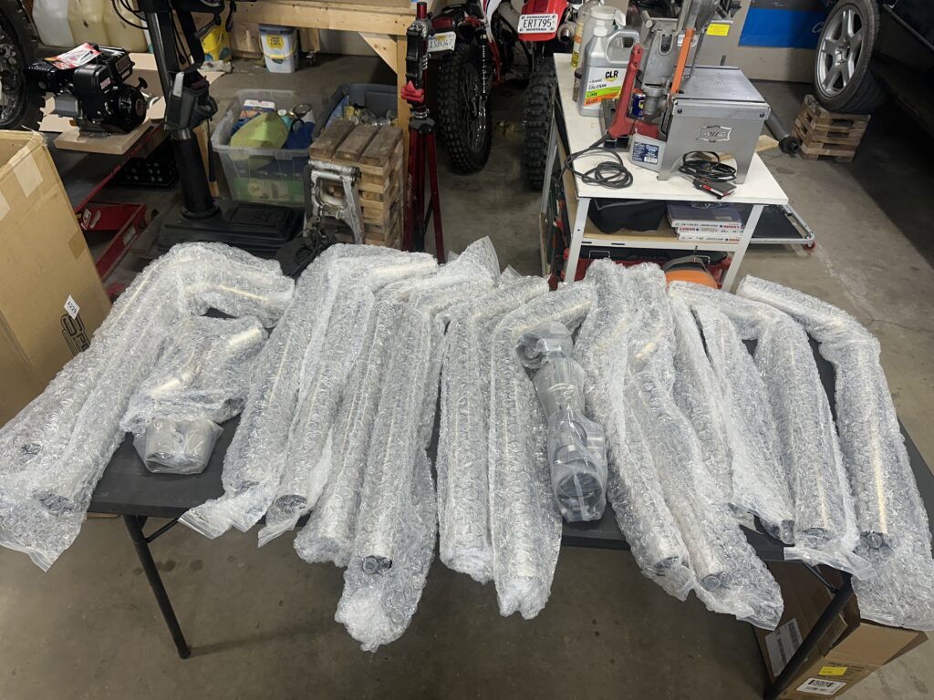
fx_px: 648
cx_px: 467
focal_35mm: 24
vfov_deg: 56.8
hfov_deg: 71.6
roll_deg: -4.9
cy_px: 350
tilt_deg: -41.0
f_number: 1.78
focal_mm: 6.86
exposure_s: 1/120
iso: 100
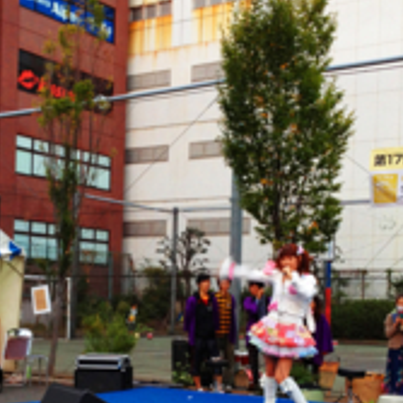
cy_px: 280
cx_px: 188
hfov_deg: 23.4
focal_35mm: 74
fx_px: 975
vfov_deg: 23.2
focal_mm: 4.28
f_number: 2.4
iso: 64
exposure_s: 1/20
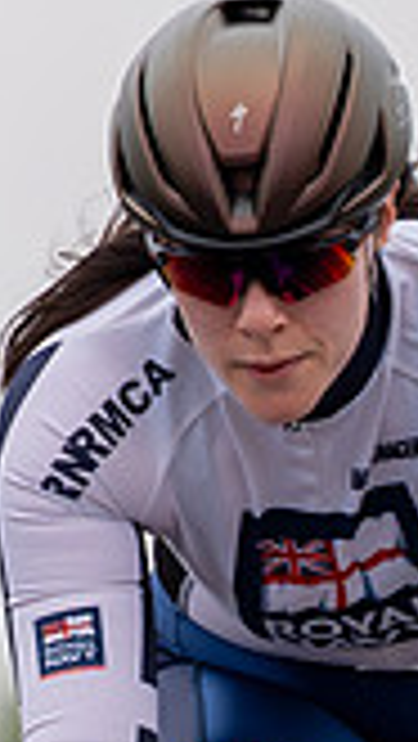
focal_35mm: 1337
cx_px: 296
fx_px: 26304
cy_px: 1146
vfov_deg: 1.6
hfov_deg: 0.9
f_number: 3.2
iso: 100
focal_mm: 185
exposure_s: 1/800
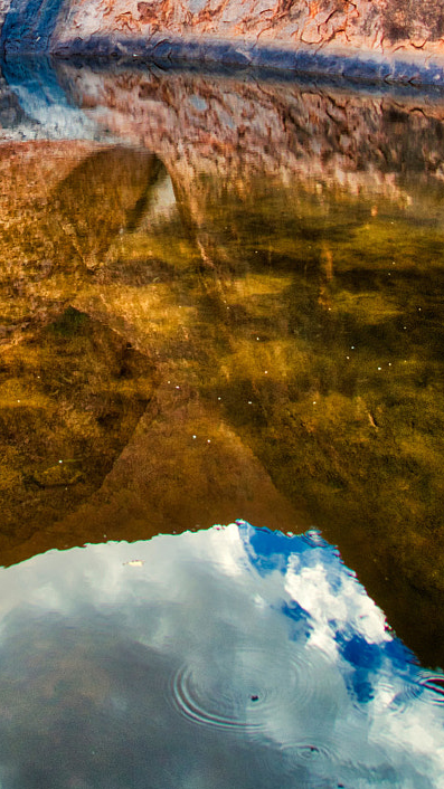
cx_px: 70
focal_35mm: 57
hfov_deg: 20.8
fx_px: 1193
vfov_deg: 33.5
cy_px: 0
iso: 320
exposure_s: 1/160
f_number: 4
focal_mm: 24
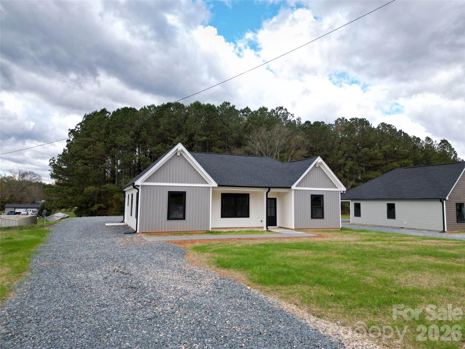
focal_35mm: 24
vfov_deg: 56.8
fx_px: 322
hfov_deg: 71.6
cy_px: 174
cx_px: 232
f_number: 1.7
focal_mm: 6.72
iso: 110
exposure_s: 1/1000
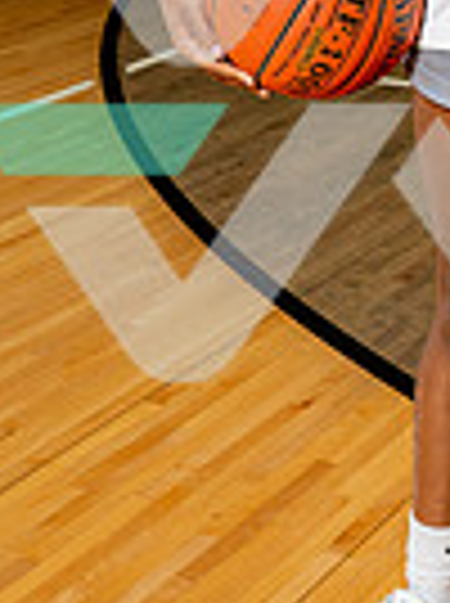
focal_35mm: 97
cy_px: -72
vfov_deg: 19.4
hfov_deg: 14.4
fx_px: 1687
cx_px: 630
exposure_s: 1/250
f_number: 8
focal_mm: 30
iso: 400
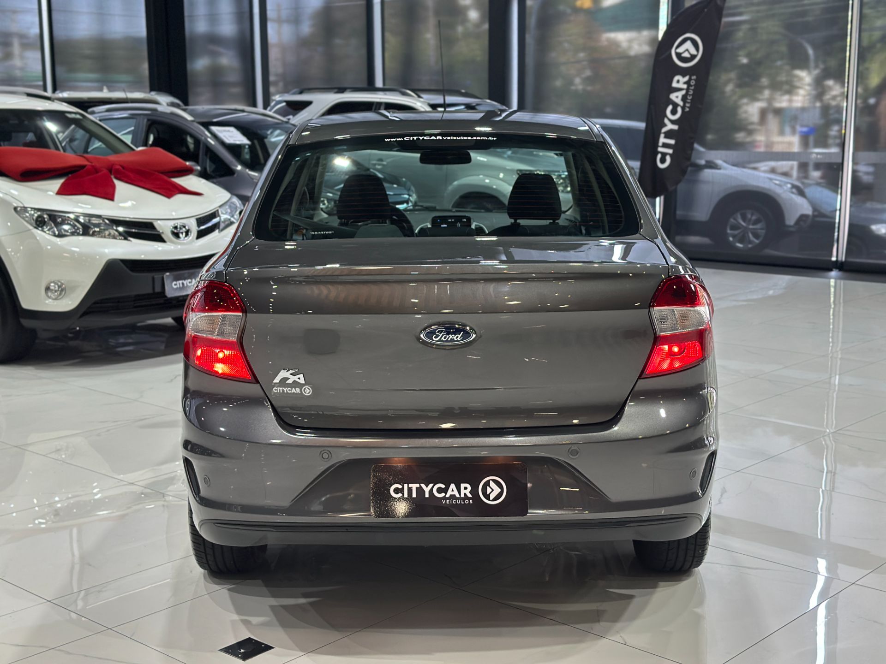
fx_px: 1229
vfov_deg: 30.3
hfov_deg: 39.7
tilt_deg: -9.3
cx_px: 443
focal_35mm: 48
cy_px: 332
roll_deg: +0.0
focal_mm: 6.86
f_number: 1.78
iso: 200
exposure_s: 1/120
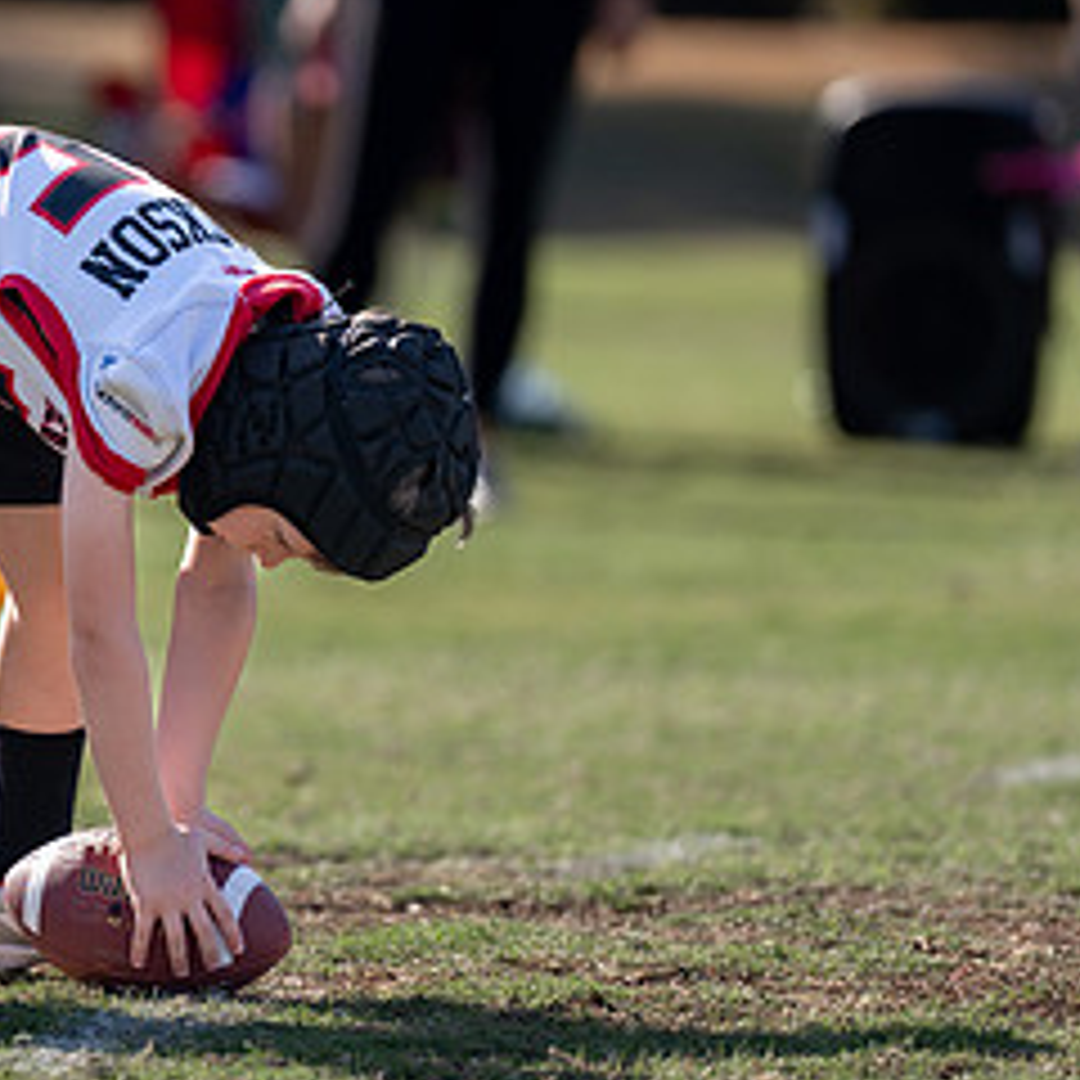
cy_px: 413
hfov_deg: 3.4
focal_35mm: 517
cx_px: 120
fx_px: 18249
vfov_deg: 3.4
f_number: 2.8
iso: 100
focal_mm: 200
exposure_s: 1/800
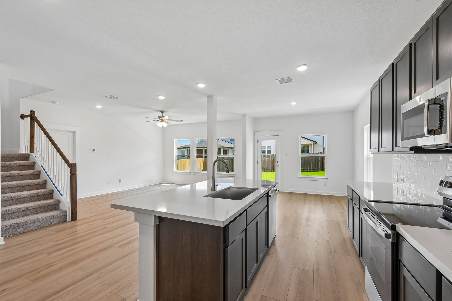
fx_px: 188
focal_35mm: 15
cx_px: 226
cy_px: 150
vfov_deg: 77.3
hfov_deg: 100.4
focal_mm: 10
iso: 400
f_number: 8
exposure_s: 1/125
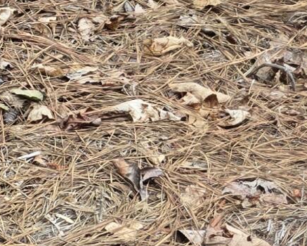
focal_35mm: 154
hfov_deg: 10.0
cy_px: 313
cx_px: -553
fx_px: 1400
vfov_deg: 9.9
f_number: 1.8
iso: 80
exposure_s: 1/180
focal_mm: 5.4
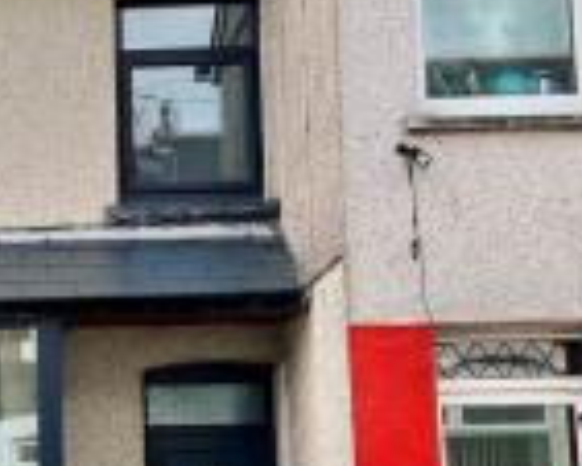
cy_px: 324
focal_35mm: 85
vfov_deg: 18.0
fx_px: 1465
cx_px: -39
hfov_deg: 21.4
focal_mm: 3
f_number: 1.8
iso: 16
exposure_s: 1/1786
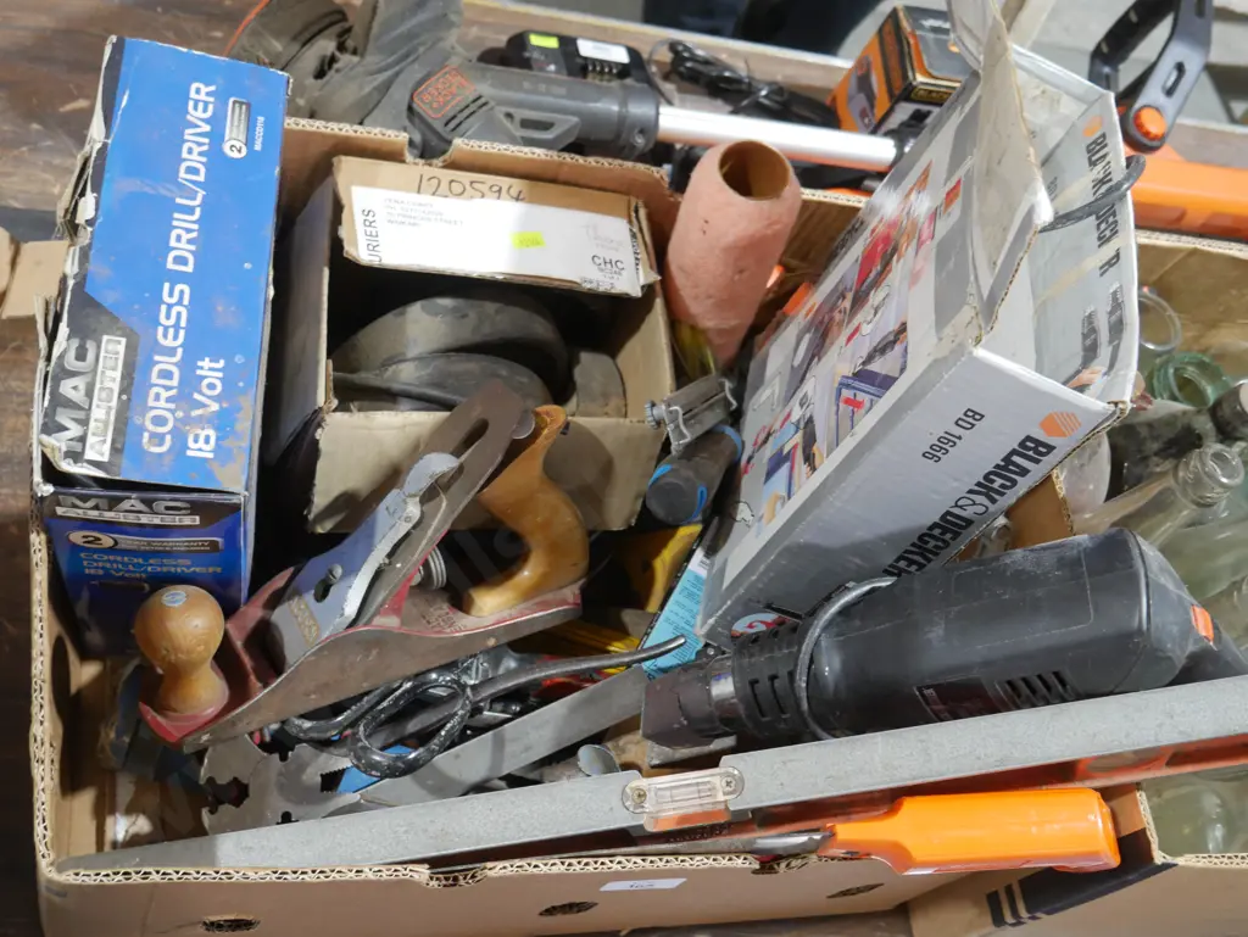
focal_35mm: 40
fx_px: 1443
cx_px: 624
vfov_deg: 36.0
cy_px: 468
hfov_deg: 46.8
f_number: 4.4
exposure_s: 1/60
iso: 1000
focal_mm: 20
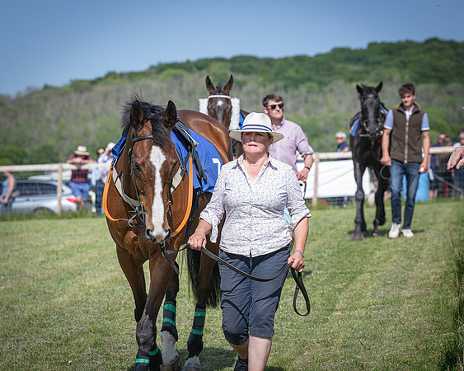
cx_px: 228
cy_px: 184
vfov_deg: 9.4
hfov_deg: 11.7
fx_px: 2264
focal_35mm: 165
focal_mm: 97
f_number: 4
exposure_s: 1/3200
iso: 400
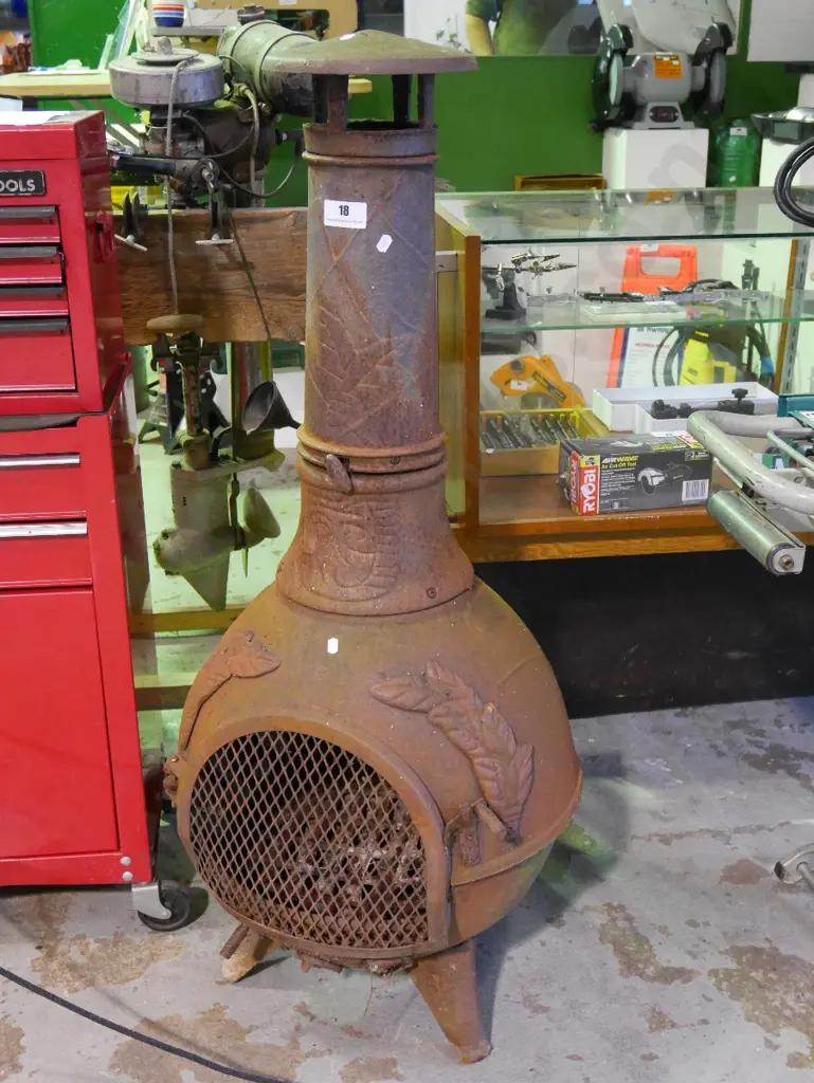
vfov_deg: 44.8
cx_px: 407
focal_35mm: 42
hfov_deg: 34.4
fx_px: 1316
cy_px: 542
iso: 3200
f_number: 4.7
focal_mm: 21
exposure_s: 1/30
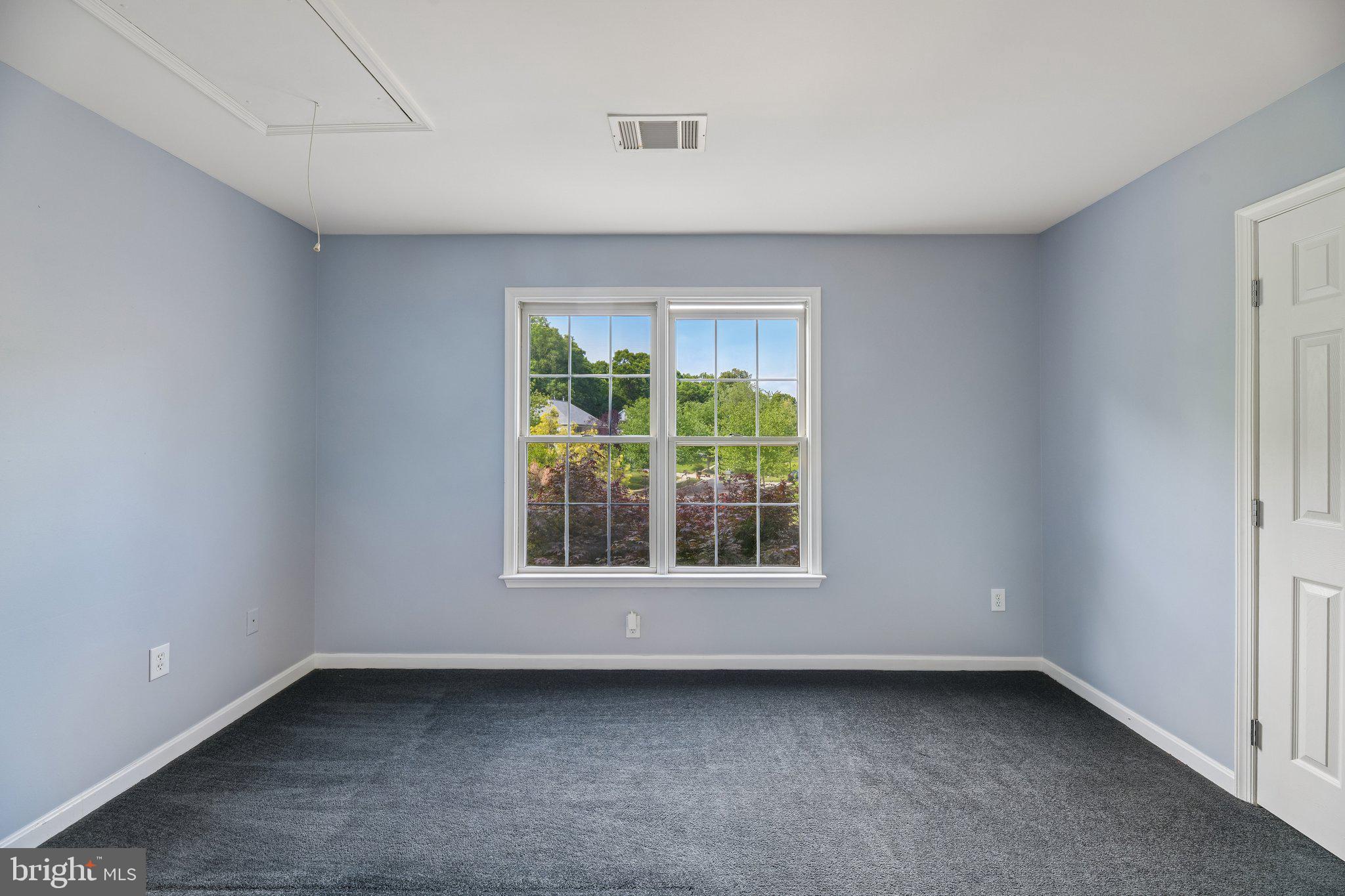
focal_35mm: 14
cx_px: 672
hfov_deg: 104.3
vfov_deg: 81.2
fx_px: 523
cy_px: 448
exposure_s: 1/15
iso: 360
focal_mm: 14
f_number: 8
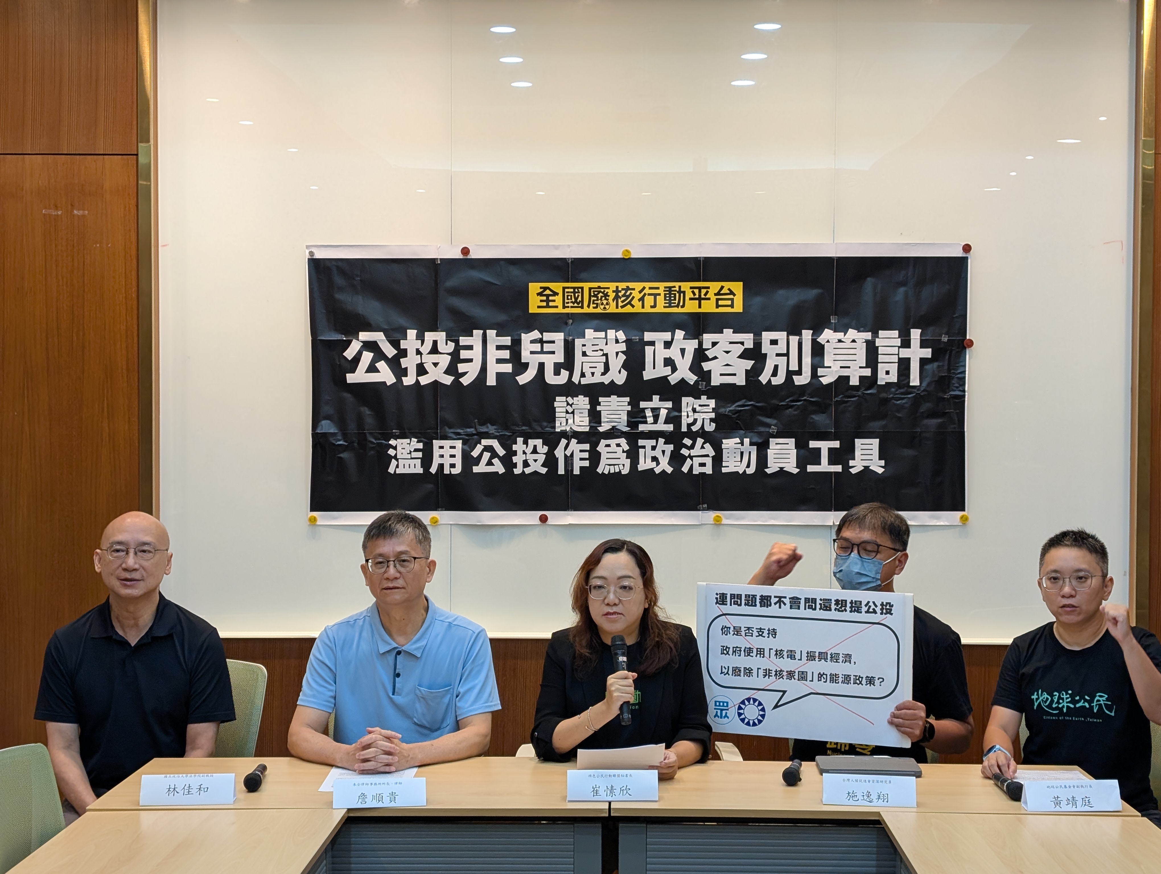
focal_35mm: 49
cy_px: 437
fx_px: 1646
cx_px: 580
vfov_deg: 29.7
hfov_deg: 38.9
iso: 80
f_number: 1.68
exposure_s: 1/60
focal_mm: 6.9
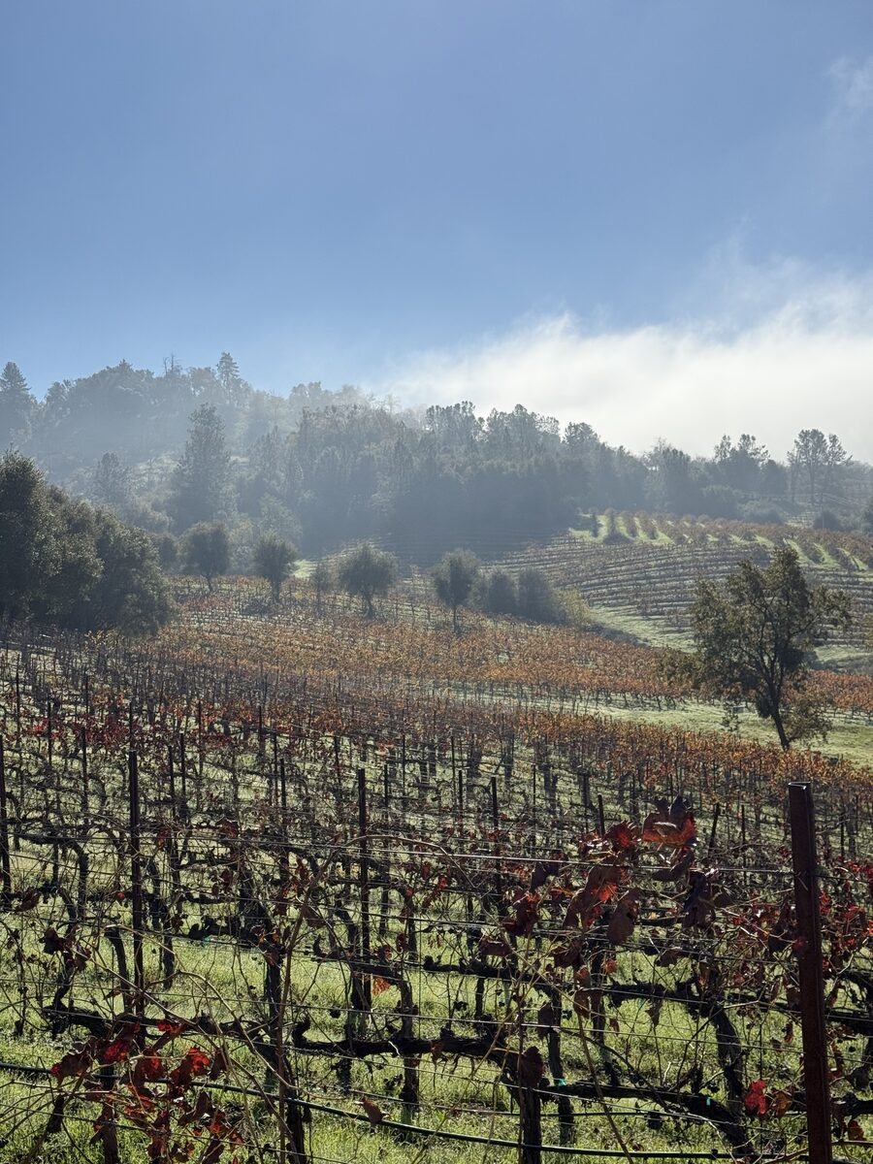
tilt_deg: +0.3
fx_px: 1614
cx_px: 436
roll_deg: +2.2
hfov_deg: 30.3
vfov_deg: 39.7
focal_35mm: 48
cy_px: 582
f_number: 1.78
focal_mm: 6.76
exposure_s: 1/11364
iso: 50
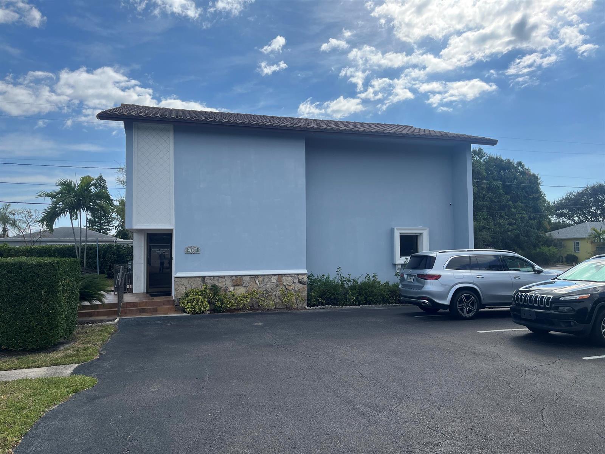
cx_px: 302
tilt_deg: +2.3
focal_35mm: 26
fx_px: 454
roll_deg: +0.2
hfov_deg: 67.3
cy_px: 227
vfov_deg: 53.1
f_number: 1.6
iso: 50
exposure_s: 1/3521
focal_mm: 5.1
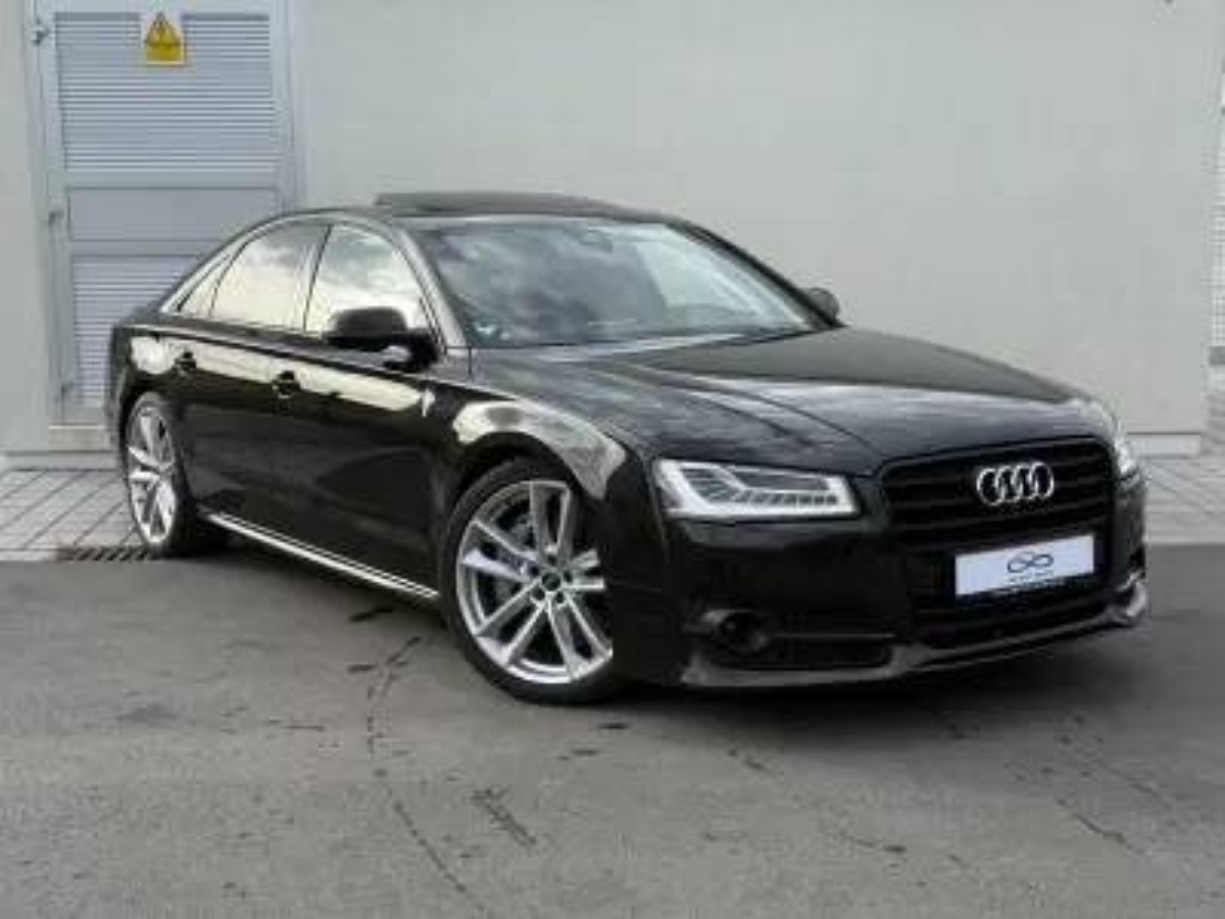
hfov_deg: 39.7
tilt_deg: -8.4
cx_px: 612
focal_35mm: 48
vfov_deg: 30.3
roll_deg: +0.5
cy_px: 460
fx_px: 1699
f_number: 1.78
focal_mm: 6.76
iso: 64
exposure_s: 1/1754
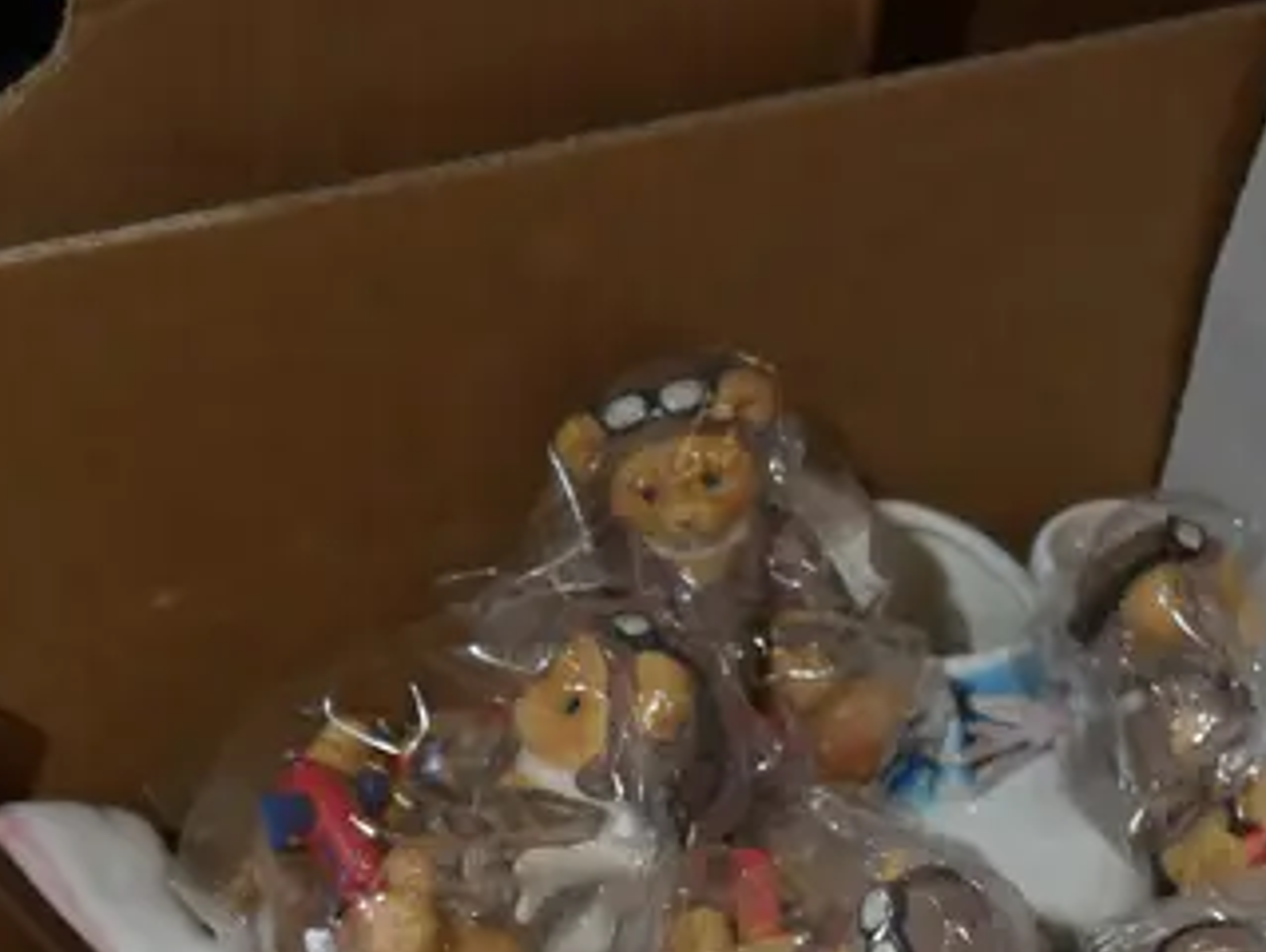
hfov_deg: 16.1
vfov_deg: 11.7
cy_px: 1390
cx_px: 325
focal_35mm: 122
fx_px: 4467
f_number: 4.1
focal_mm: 19
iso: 320
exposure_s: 1/60
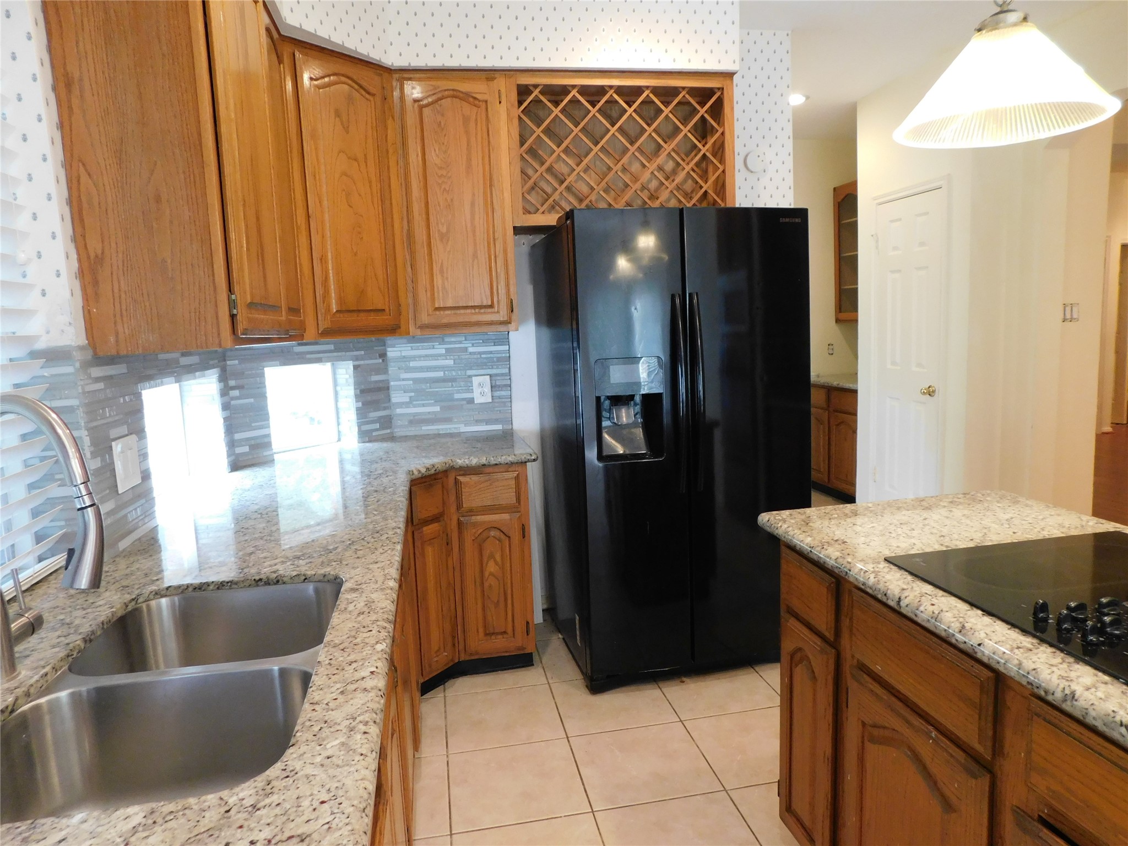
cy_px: 423
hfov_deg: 73.9
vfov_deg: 58.9
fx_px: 749
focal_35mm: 23
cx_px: 564
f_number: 3
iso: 400
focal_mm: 4
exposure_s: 1/30
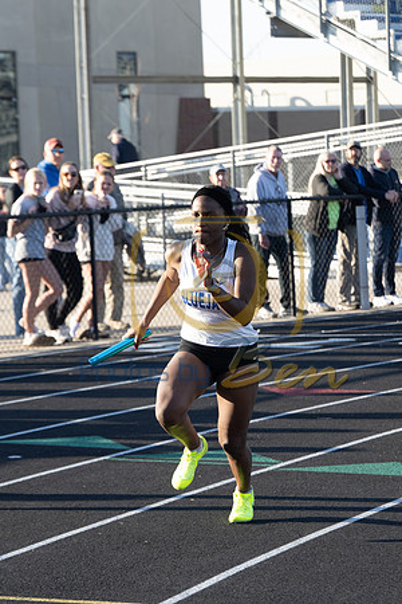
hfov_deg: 10.3
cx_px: 201
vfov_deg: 15.4
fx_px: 2228
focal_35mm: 133
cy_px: 302
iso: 500
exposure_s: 1/1000
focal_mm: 89
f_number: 4.5
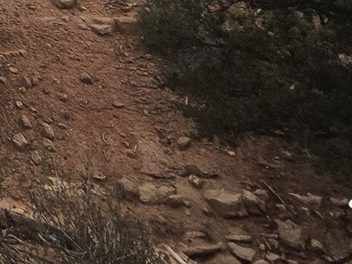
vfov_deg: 14.8
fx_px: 640
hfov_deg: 17.8
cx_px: -393
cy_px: -367
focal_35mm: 63
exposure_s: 1/3988
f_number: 2.2
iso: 100
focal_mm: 2.2
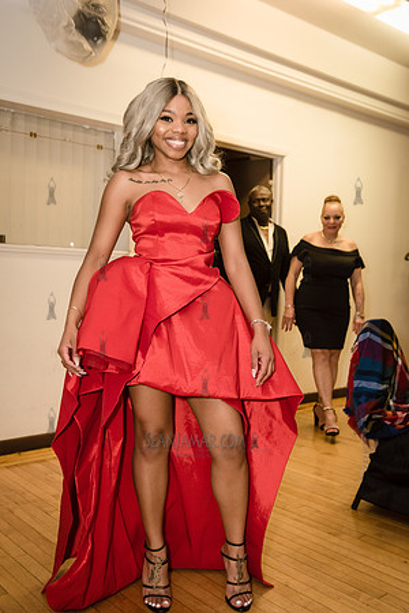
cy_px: 306
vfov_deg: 54.4
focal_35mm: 35
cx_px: 204
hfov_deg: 37.9
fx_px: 596
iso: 2000
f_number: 4
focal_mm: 35
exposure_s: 1/320
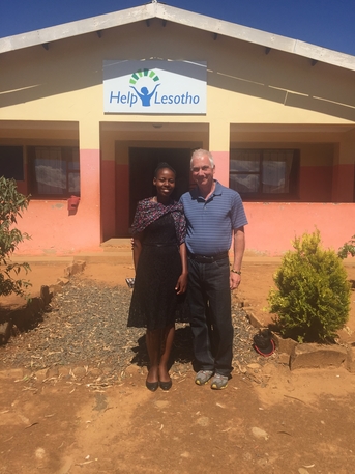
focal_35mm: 29
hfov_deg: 48.2
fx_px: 396
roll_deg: +0.1
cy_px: 237
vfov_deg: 61.6
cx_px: 178
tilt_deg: -3.8
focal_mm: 4.15
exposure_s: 1/2825
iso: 32
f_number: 2.2
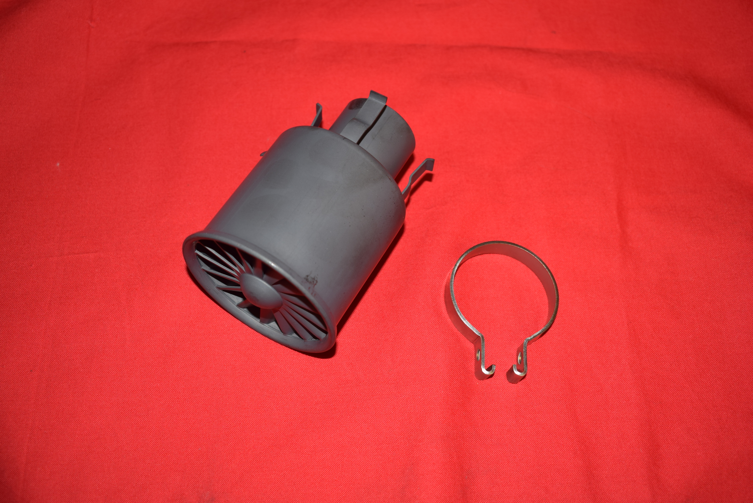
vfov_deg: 33.0
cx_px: 376
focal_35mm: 40
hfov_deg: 47.9
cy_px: 252
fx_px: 847
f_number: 5
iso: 160
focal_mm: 27
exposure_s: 1/25
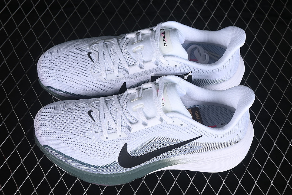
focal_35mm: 75
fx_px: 608
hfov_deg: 27.0
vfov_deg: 18.2
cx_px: 146
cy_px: 98
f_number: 7.1
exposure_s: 1/80
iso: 160
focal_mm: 50
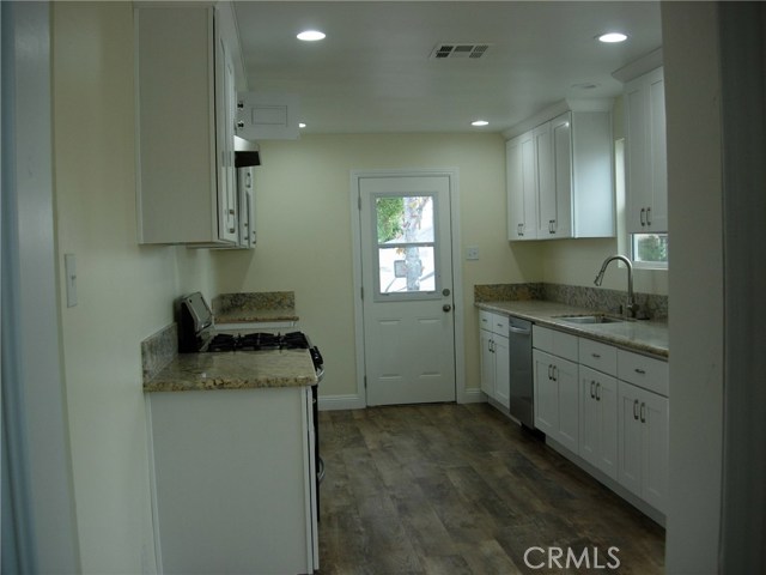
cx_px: 383
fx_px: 841
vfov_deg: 37.7
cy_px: 288
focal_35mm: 38
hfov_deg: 49.0
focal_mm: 7.8
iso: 64
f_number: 2.8
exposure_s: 1/90.5
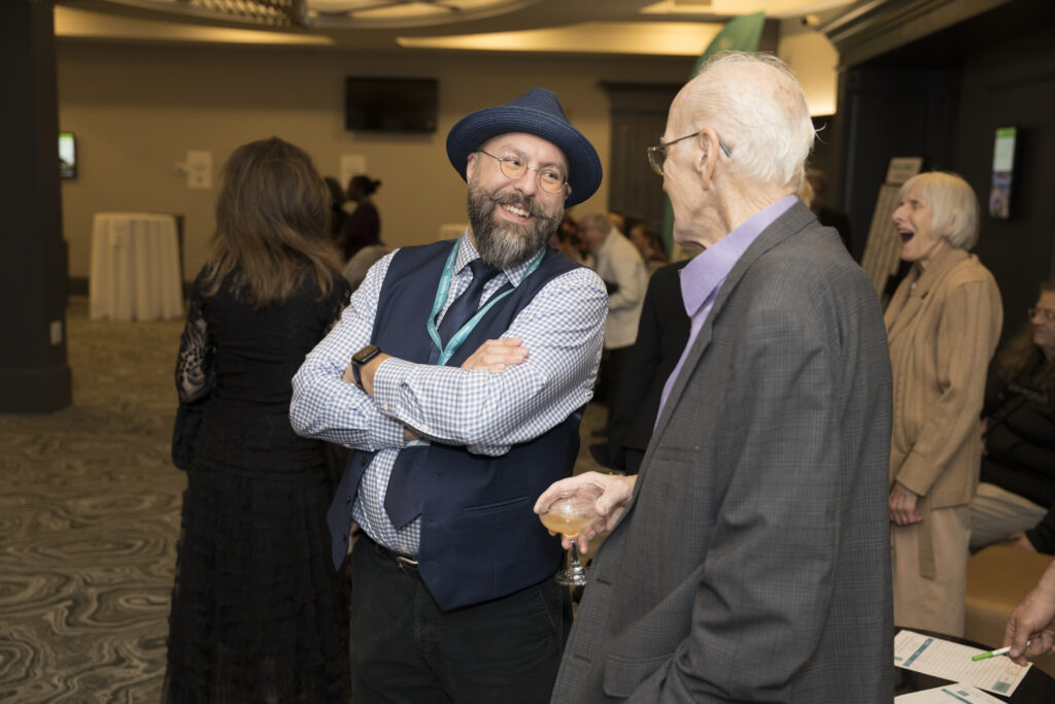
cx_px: 528
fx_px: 1155
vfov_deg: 33.9
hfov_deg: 49.1
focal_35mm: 39
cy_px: 352
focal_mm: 39.4
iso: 800
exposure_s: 1/200
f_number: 2.8
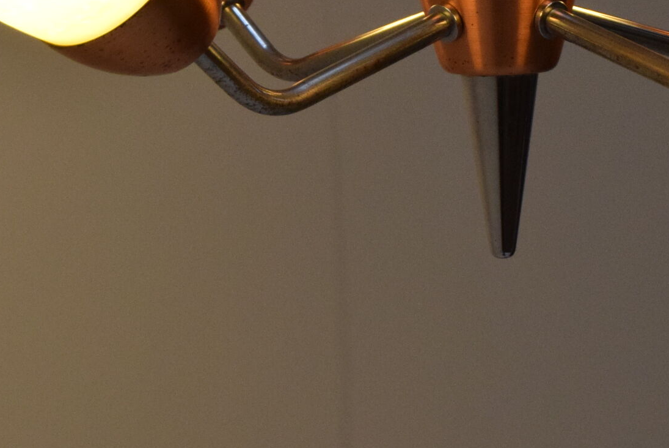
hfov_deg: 10.0
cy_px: -119
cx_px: 496
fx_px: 3812
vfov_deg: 6.7
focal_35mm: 205
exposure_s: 1/200
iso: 1600
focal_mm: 50
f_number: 7.1
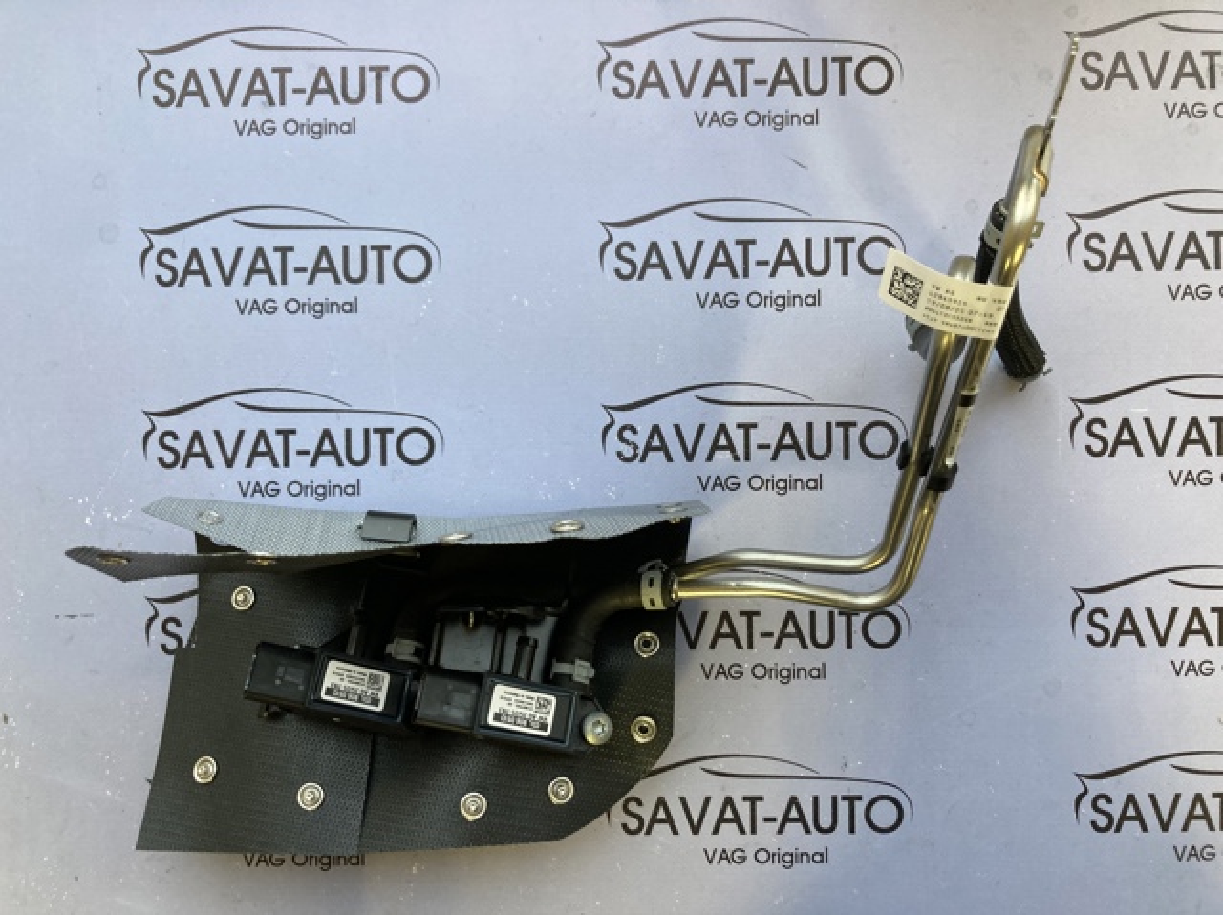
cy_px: 458
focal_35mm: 28
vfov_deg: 49.7
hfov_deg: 63.5
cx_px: 612
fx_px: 989
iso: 250
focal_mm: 3.99
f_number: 1.8
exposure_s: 1/60
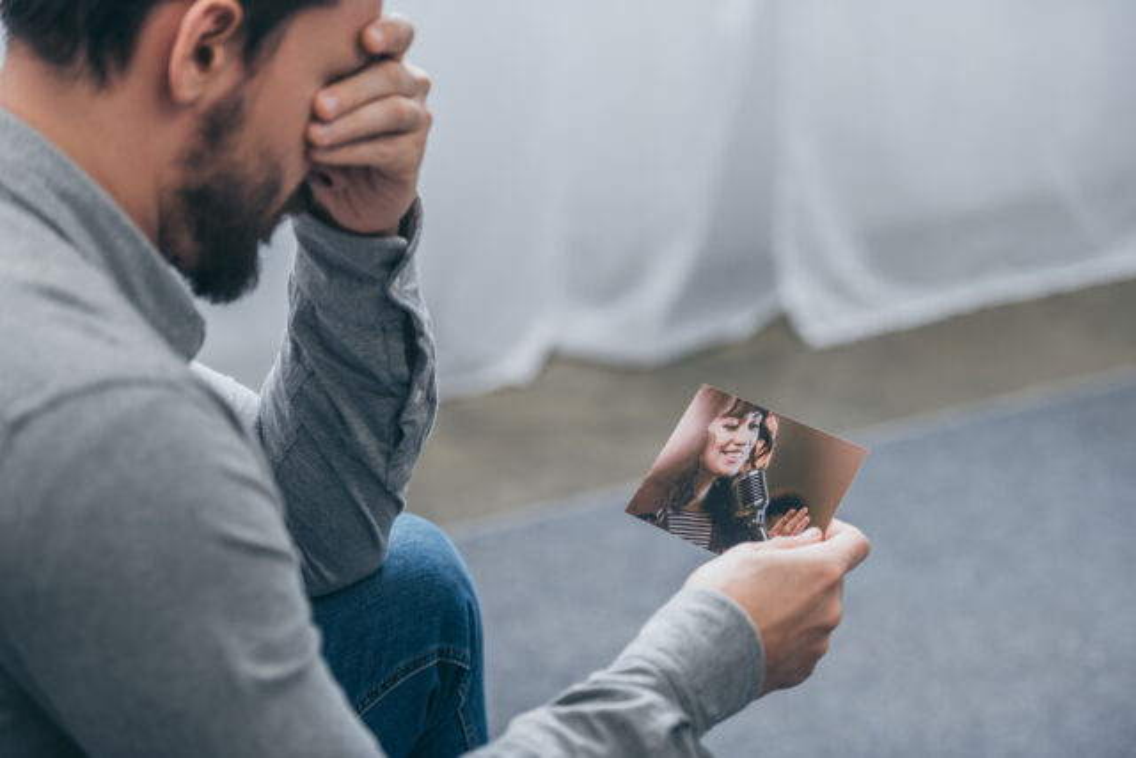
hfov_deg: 20.0
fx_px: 3219
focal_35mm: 102
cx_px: 568
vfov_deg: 13.4
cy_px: 379
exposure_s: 1/200
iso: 250
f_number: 2.8
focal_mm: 102
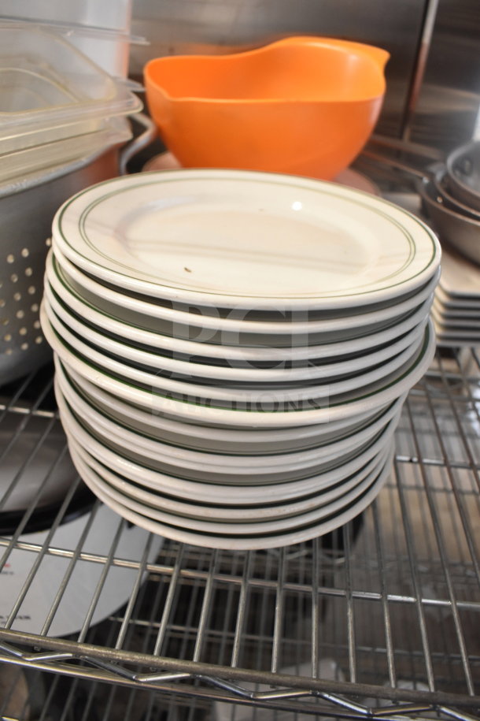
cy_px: 360
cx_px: 240
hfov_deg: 47.9
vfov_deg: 67.4
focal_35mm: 27
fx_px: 540
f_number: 3.5
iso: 1250
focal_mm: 18
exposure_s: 1/30
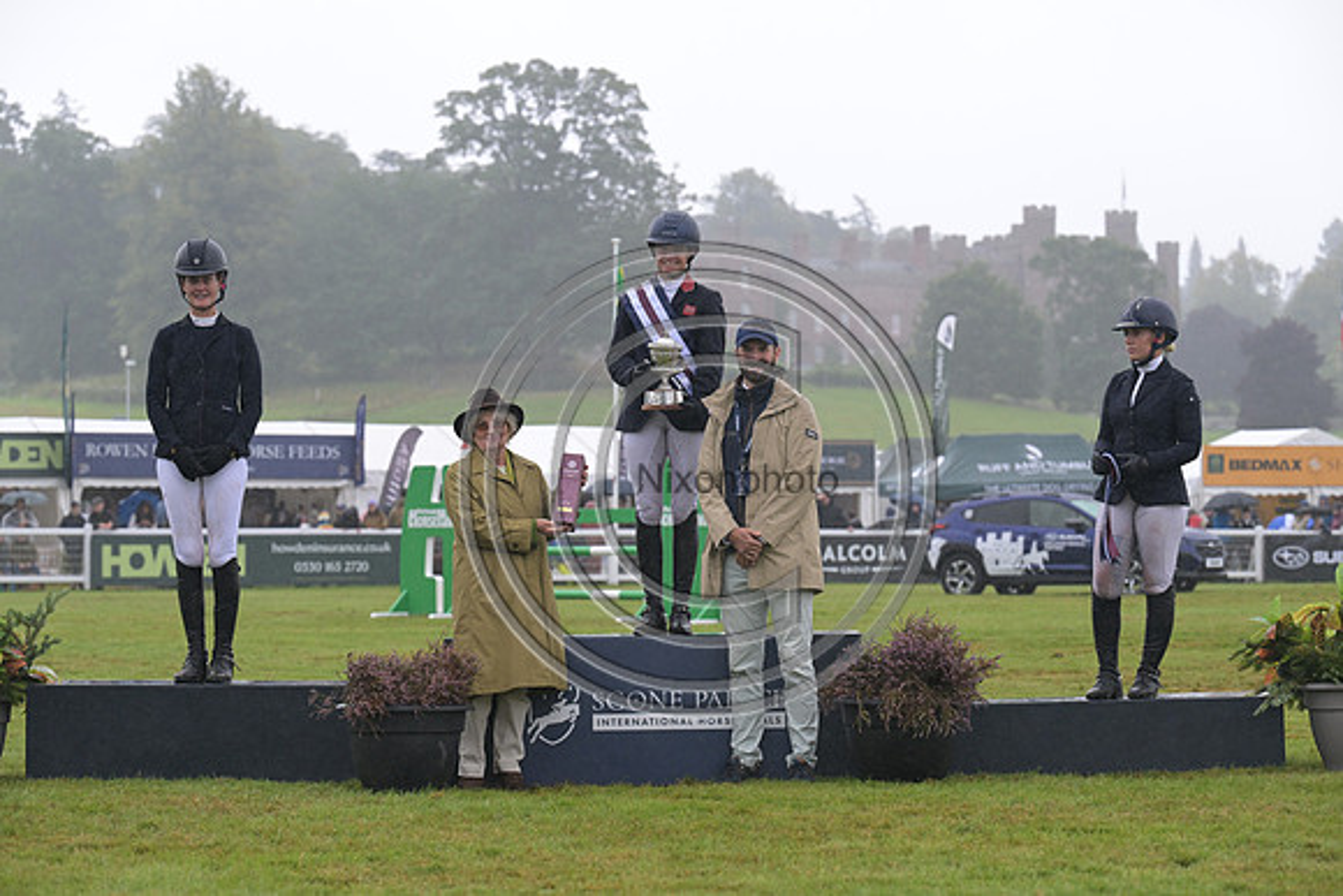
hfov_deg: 17.8
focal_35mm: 115
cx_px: 672
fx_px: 4291
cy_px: 448
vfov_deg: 11.9
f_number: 5
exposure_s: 1/1000
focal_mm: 115
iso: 1100
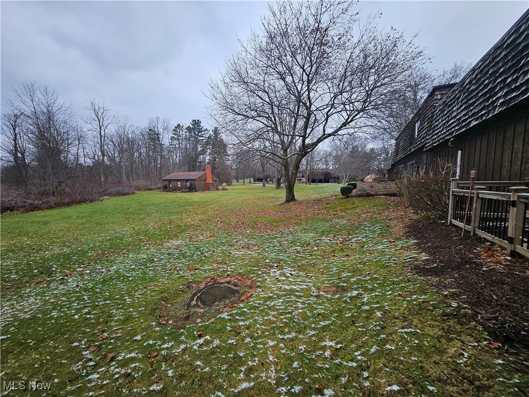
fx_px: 199
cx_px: 264
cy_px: 198
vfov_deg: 89.9
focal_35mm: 13
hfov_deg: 106.2
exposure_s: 1/151
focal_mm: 1.74
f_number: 2.2
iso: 32
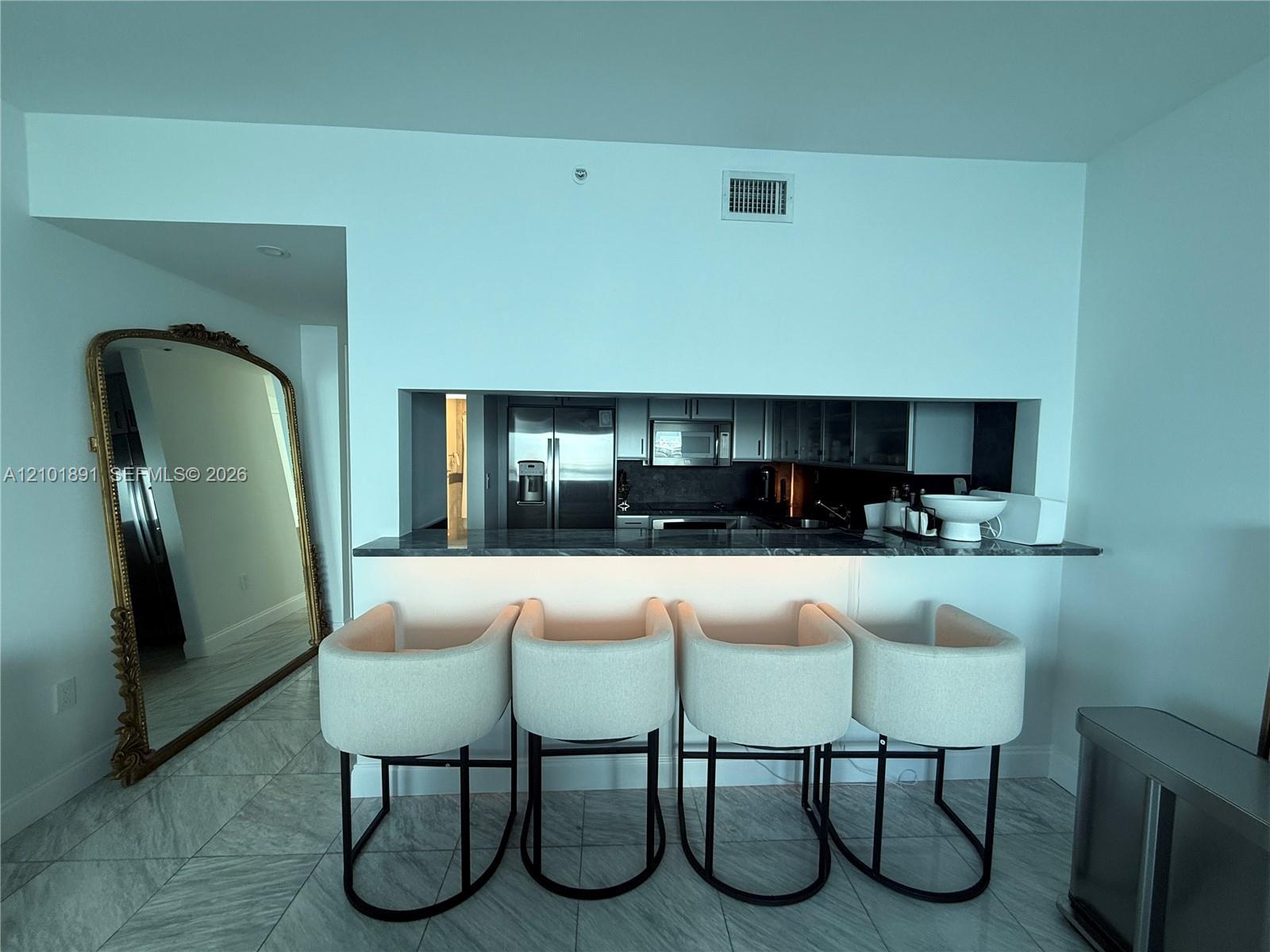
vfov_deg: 85.7
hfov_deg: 102.1
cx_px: 635
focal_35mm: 14
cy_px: 476
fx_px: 514
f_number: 2.2
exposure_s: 1/99
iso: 80
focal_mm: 2.22
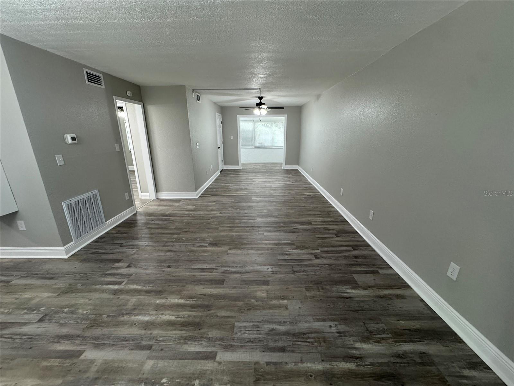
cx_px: 257
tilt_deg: -17.7
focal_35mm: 14
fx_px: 208
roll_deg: -0.2
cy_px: 193
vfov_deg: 85.7
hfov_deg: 102.1
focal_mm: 2.22
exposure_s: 1/120
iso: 320
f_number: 2.2
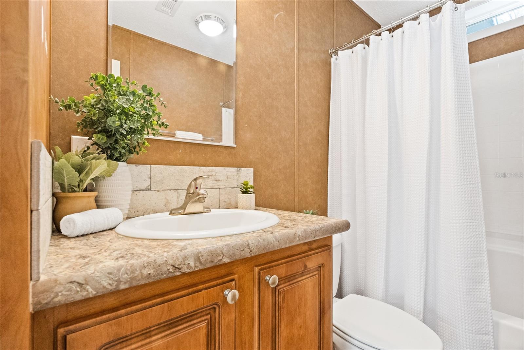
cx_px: 262
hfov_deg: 96.7
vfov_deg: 73.8
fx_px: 233
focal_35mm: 16
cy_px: 175
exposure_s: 1/30
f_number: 9
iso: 12800
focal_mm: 16
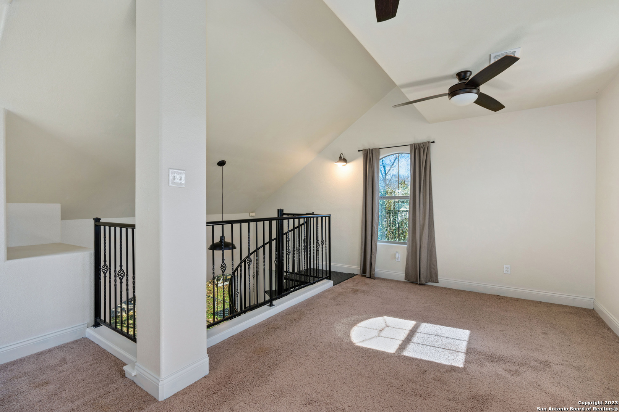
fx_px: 275
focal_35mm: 16
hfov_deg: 96.7
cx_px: 310
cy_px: 206
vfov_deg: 73.7
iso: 250
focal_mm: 16
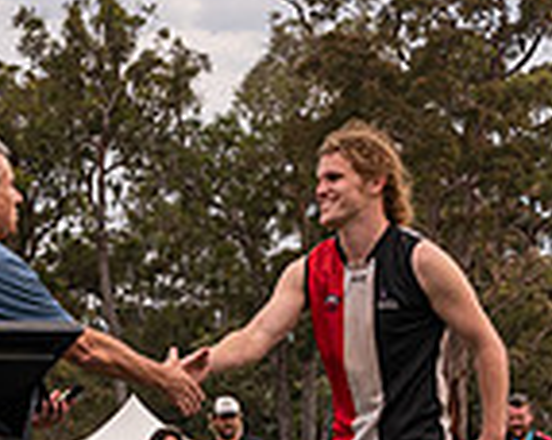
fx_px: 3116
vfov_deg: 8.0
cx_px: 41
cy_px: 501
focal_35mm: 191
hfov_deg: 10.1
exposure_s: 1/400
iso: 400
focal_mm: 32
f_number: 6.3
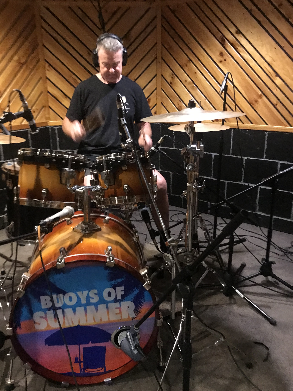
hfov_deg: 45.4
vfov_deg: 58.3
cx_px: 135
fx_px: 350
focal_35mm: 31
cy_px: 200
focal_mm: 3.99
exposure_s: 1/4
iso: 100
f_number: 1.8
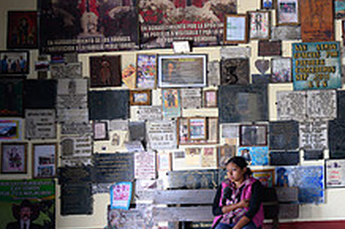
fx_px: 460
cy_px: 97
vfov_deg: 28.0
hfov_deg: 31.2
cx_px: 456
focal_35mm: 48
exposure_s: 1/80
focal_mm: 18
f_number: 4
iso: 500
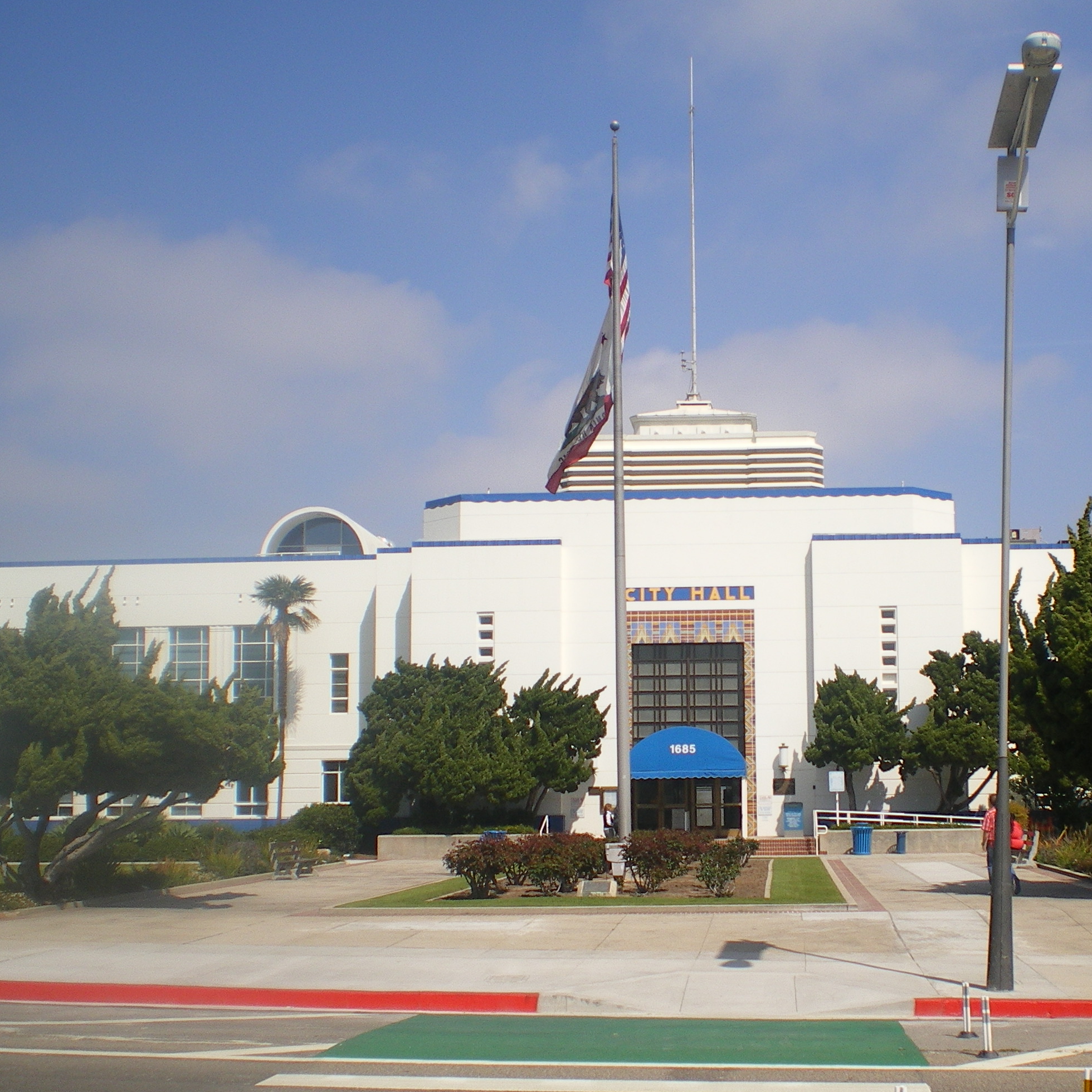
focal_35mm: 53
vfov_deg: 32.2
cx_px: 744
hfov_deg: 31.9
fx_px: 1892
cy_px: 581
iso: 50
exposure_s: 1/640
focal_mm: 6.3
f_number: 4.6
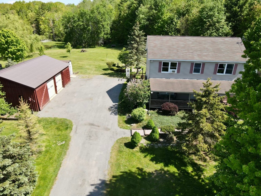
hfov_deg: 71.6
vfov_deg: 56.8
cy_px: 98
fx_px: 181
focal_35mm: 24
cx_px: 130
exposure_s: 1/320
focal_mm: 4.5
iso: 100
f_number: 2.8
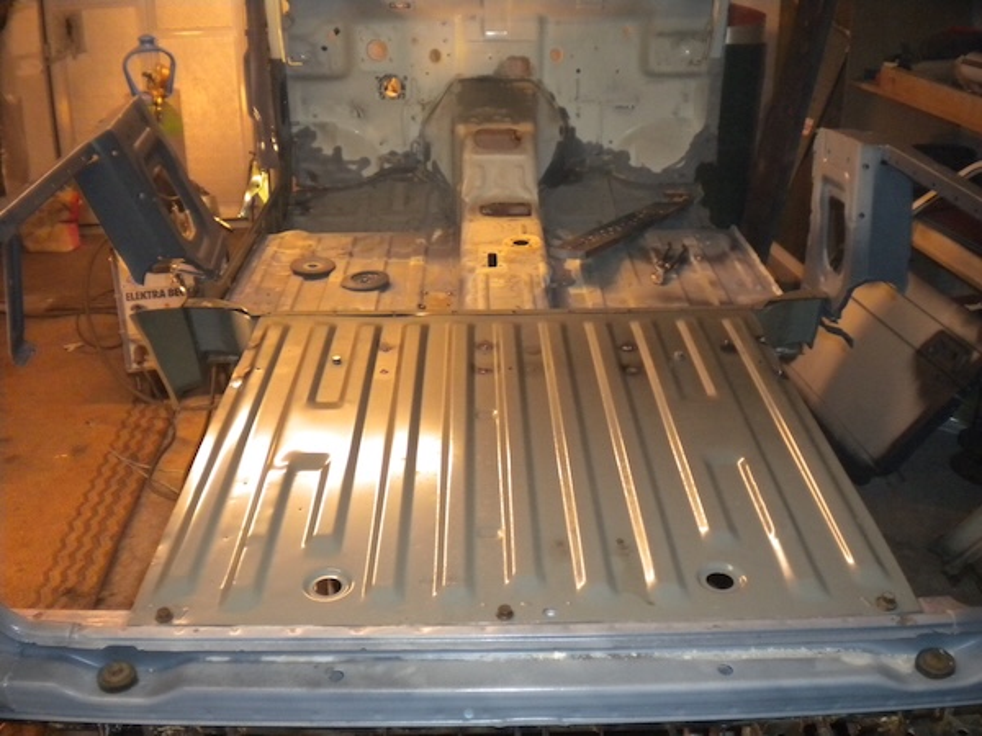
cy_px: 368
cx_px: 491
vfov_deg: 40.7
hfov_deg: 52.6
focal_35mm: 35
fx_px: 993
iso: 400
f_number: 3.1
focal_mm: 6.3
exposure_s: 1/30
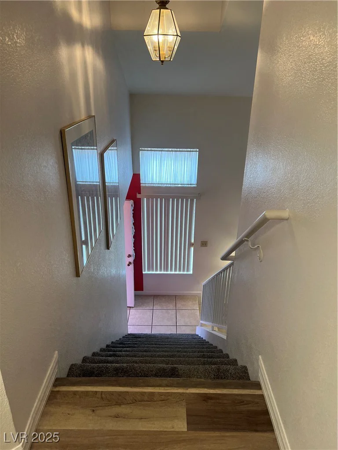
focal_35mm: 26
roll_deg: +1.3
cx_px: 169
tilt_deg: -24.1
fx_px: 338
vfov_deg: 67.3
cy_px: 225
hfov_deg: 53.1
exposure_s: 1/120
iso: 125
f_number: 1.5
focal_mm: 5.7
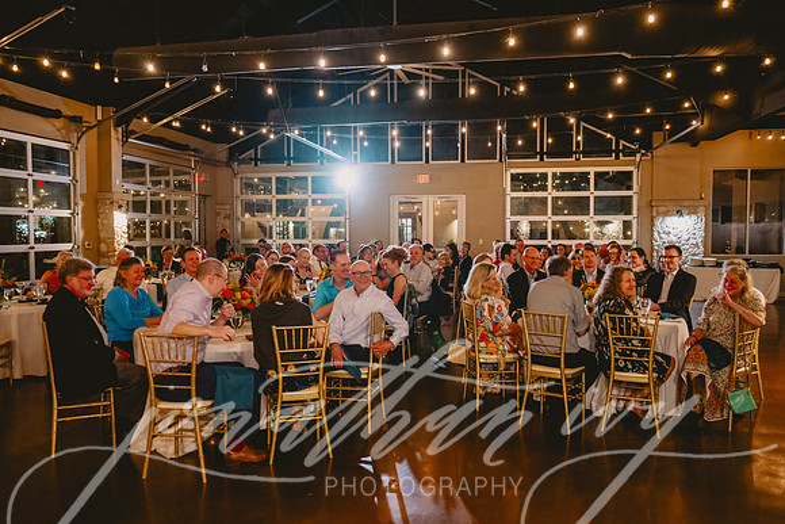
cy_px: 262
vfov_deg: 45.7
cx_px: 392
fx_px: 622
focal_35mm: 28
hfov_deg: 64.5
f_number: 2.8
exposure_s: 1/100
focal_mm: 28.5
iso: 3200
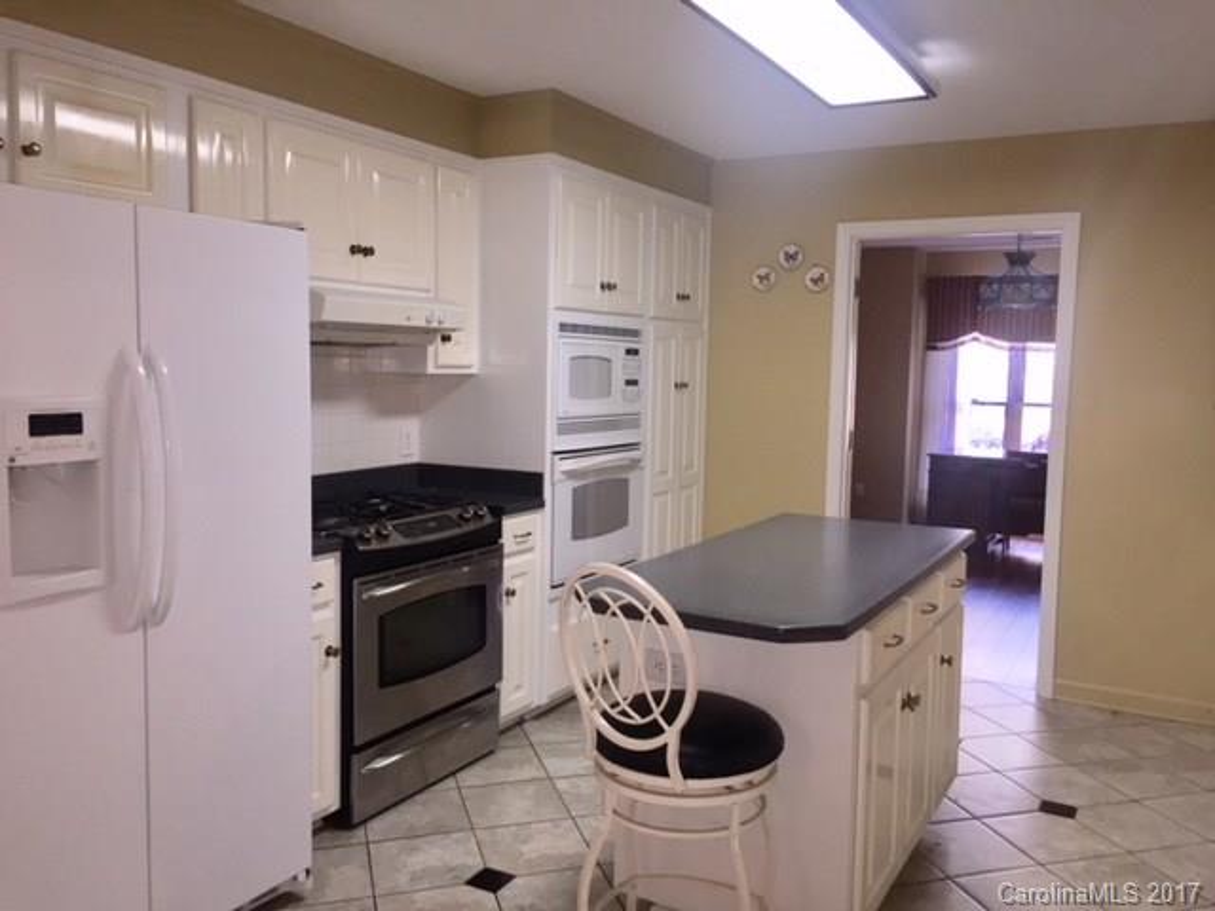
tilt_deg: -6.1
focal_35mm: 29
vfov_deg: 48.2
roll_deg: -1.6
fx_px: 1018
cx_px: 608
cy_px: 456
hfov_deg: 61.7
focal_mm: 4.15
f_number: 2.2
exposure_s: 1/30
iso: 80
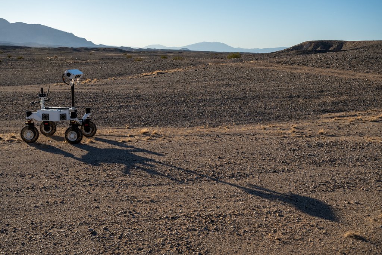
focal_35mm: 40
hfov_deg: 48.5
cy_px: 128
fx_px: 424
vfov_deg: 33.4
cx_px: 191
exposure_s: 1/6400
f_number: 5.6
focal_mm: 40
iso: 1100
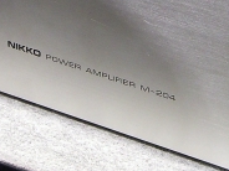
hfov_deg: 8.4
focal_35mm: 236
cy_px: -17
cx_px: 185
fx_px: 1561
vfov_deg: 6.3
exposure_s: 1/15
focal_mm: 14.2
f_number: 4
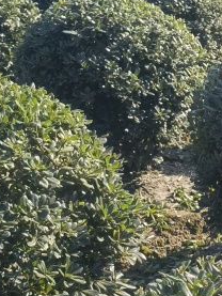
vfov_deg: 18.3
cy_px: 314
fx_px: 889
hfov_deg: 13.7
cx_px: 292
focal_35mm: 104
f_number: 1.9
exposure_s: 1/1353
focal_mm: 6.67
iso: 50
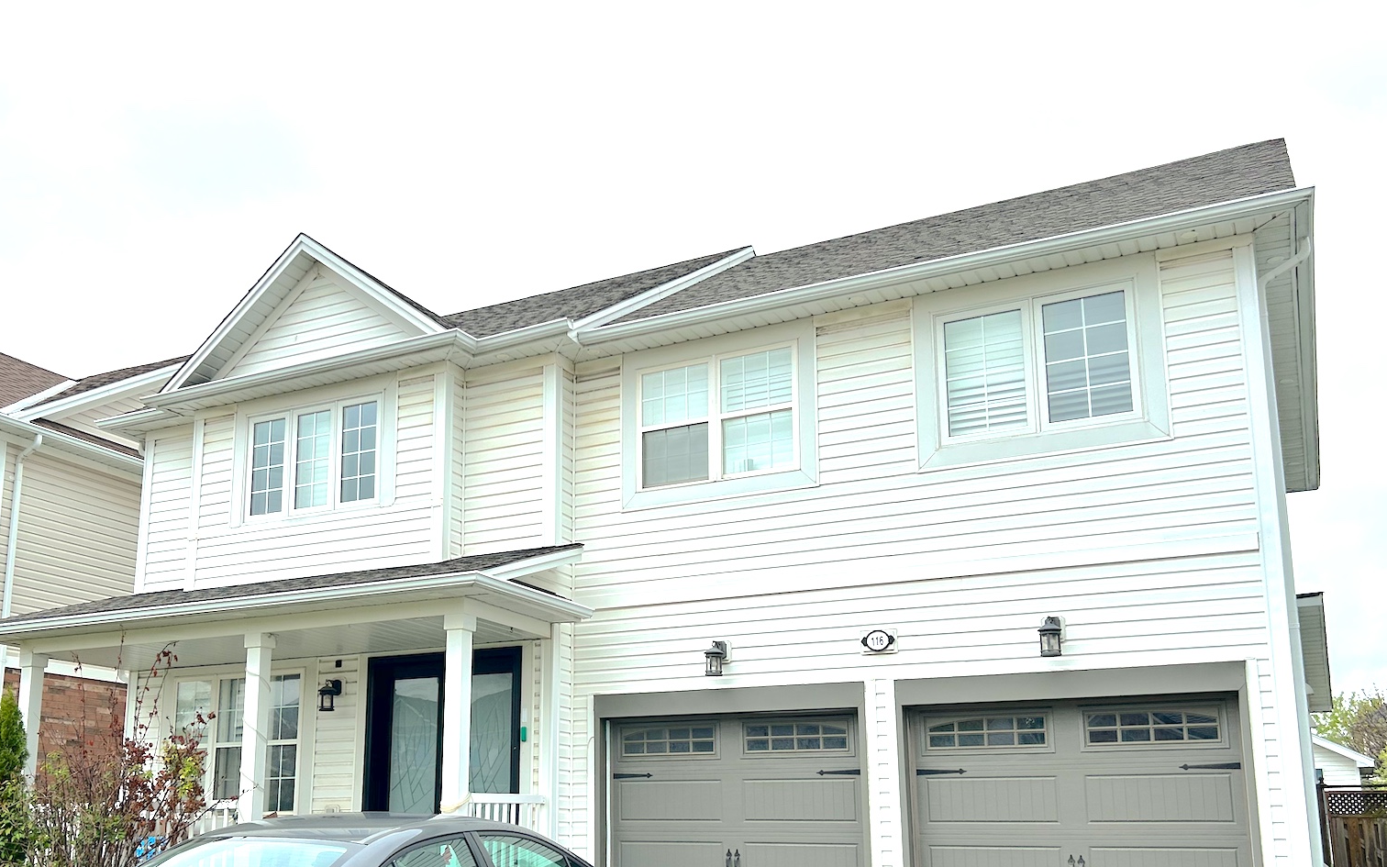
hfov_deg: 55.0
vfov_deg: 35.9
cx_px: 575
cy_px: 589
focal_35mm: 35
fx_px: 1323
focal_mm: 5.7
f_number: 1.5
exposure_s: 1/5319
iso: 50
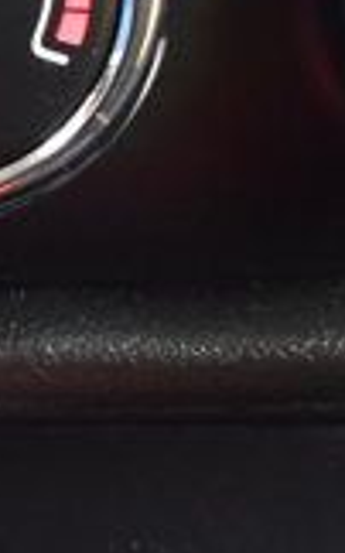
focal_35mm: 261
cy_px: 79
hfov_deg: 5.0
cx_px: -27
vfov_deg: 8.0
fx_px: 3937
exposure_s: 1/15
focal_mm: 27
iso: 1400
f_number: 6.3
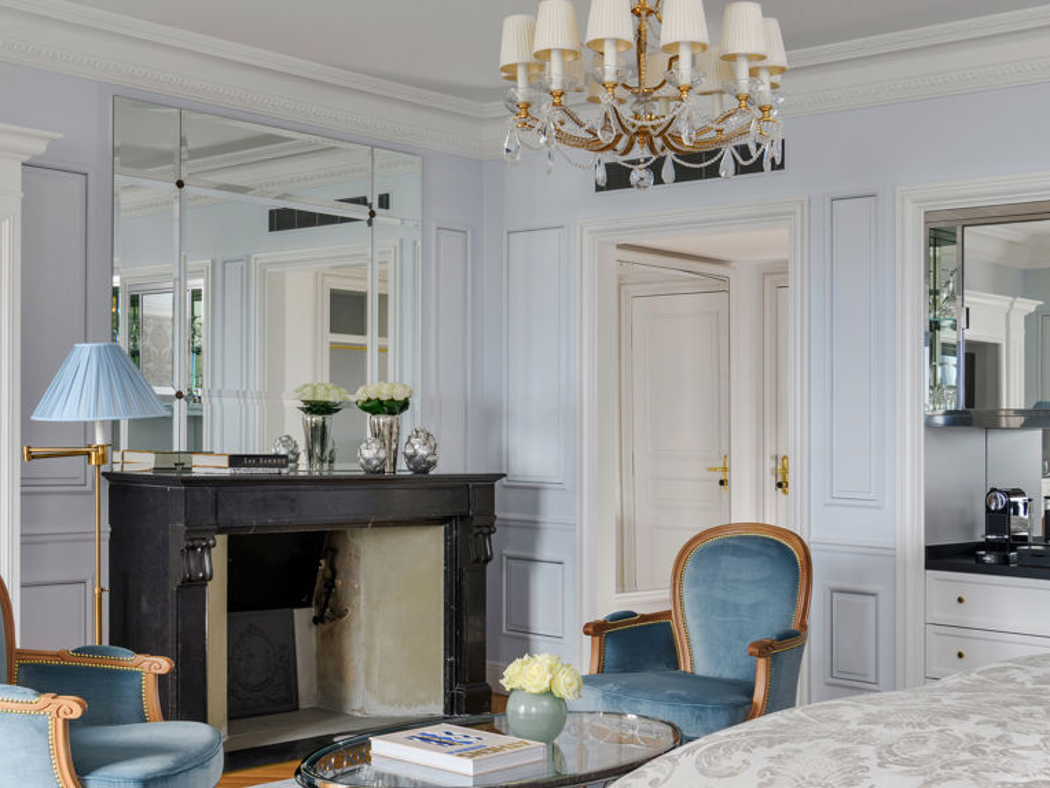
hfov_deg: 38.9
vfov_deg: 29.6
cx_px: 565
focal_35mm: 49
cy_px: 455
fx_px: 1486
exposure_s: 1/1.25
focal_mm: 38
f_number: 13
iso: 100
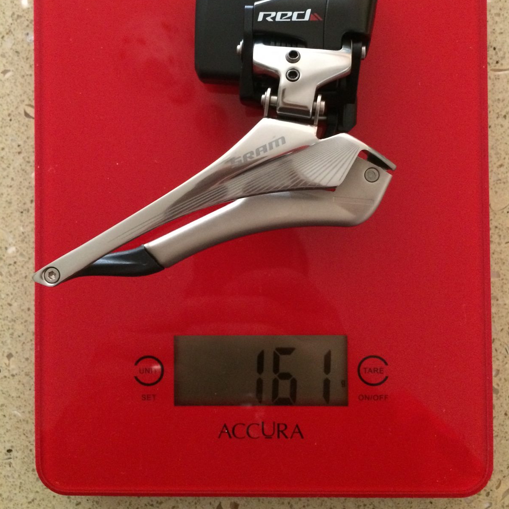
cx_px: 256
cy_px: 178
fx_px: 582
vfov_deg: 46.6
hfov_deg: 47.2
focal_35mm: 35
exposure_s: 1/17
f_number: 2.2
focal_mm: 4.15
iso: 400
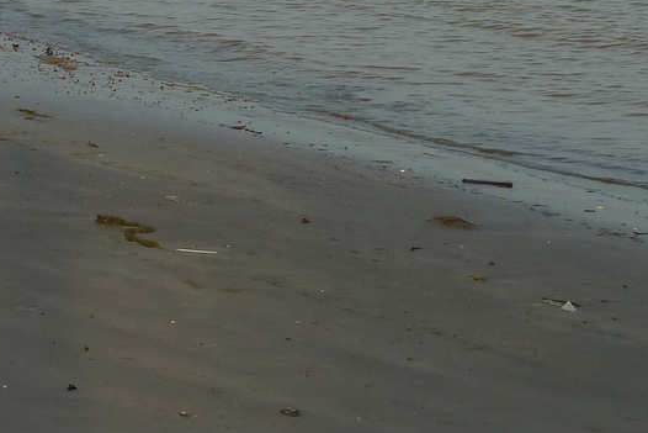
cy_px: -274
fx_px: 3133
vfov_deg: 7.7
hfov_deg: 11.7
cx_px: 39
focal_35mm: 174
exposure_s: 1/320
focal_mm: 9.1
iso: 80
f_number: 3.9
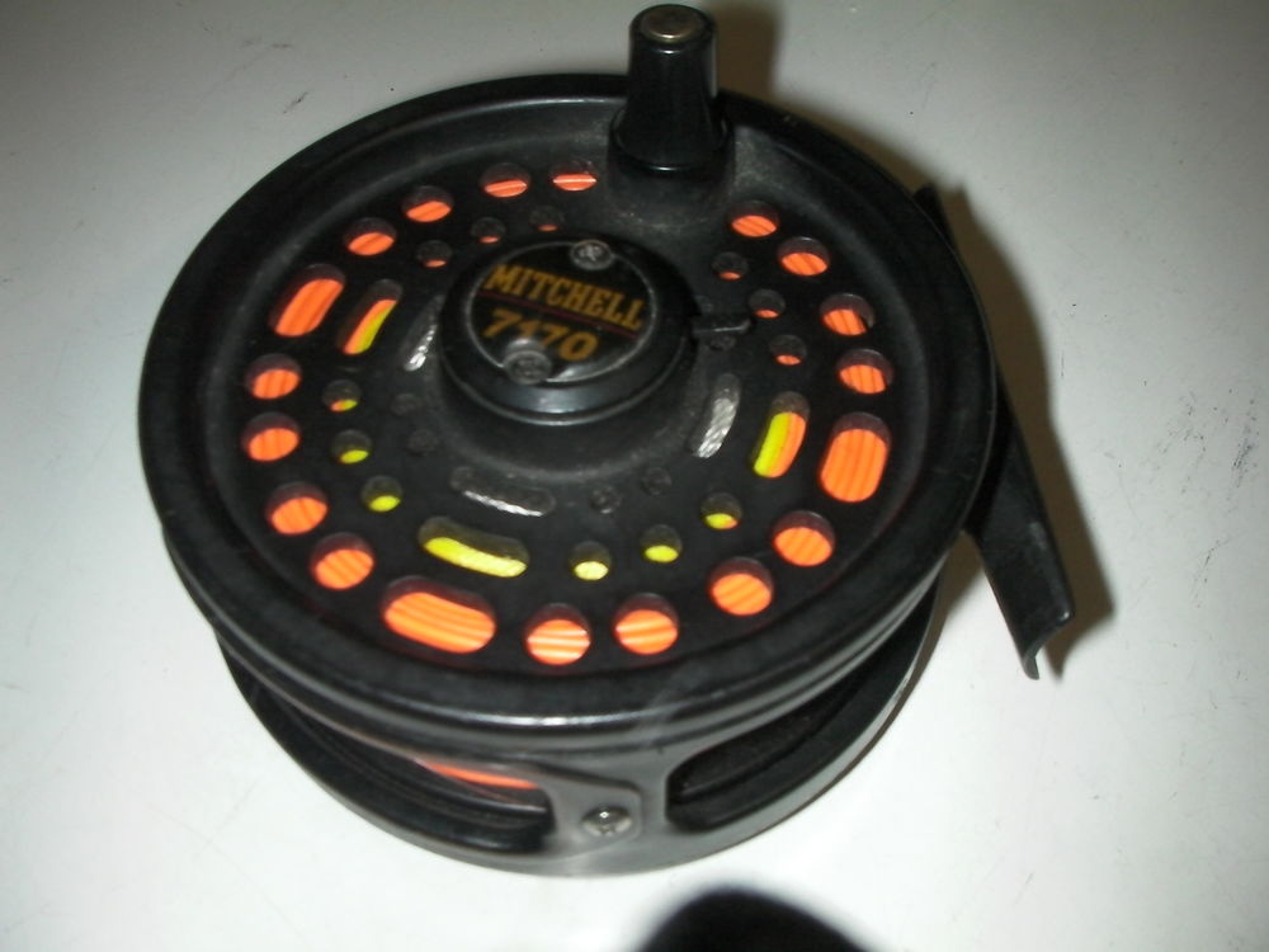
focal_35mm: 38
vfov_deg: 37.7
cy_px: 476
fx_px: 1393
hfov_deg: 49.0
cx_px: 634
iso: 200
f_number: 5.6
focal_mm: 6.3
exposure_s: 1/30
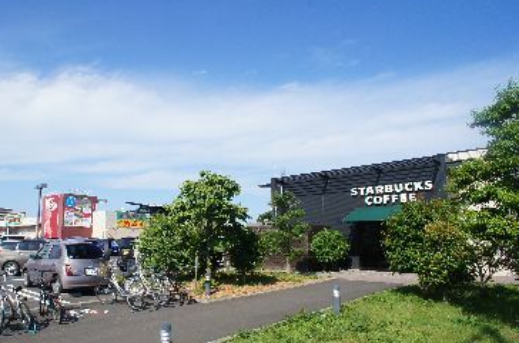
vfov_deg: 39.7
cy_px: 194
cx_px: 171
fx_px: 475
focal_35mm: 33
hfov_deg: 56.1
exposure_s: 1/250
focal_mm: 16
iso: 200
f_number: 13
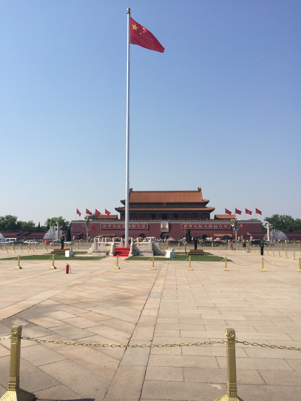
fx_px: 336
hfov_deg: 48.2
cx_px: 150
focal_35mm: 29
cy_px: 200
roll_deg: +1.4
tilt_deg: +2.5
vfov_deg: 61.7
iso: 32
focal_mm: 4.15
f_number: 2.2
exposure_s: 1/3425
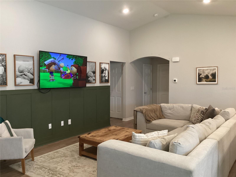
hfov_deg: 58.4
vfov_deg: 45.4
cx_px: 118
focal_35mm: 31
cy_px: 88
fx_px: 211
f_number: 2.4
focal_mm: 3.3
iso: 320
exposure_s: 1/60
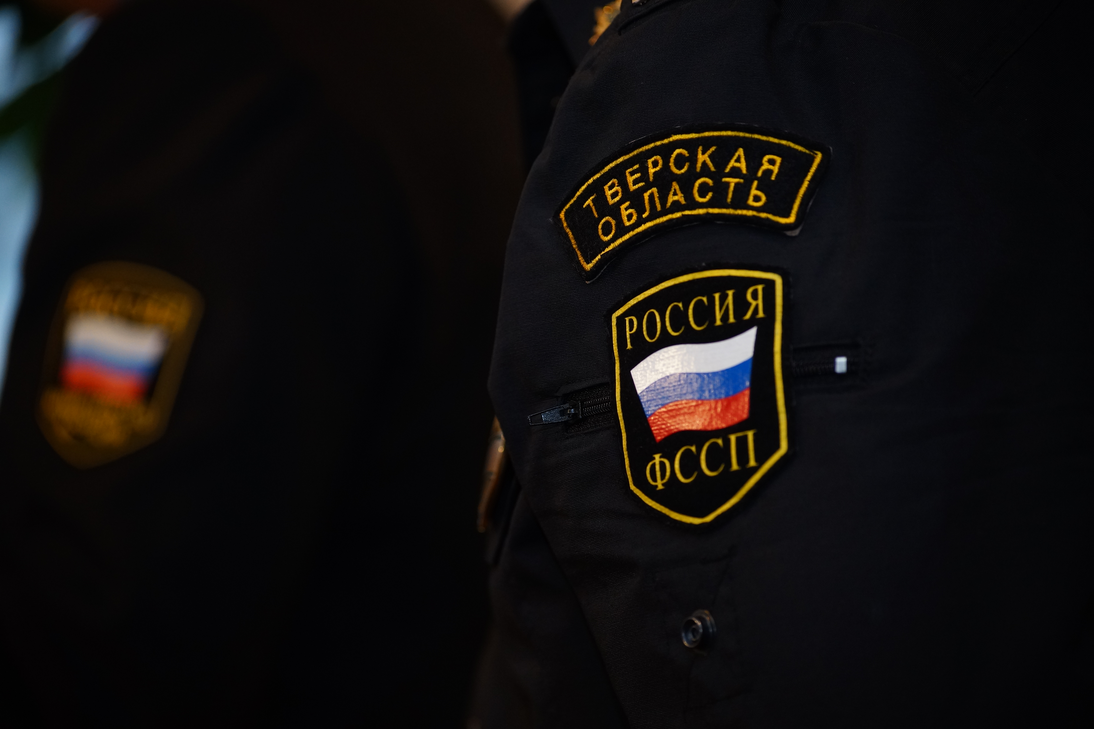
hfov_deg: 15.2
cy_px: 364
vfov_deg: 10.2
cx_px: 547
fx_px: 4102
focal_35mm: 135
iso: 1000
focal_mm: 135
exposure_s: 1/100
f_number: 4.5
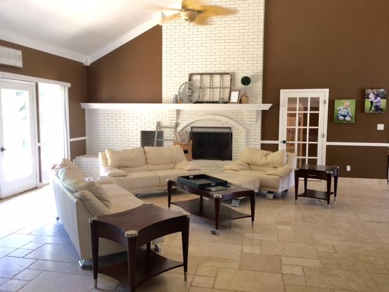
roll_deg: -1.2
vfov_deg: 48.2
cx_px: 194
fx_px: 326
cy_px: 146
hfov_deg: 61.7
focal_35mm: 29
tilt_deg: -4.8
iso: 64
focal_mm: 4.15
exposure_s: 1/30
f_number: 2.2
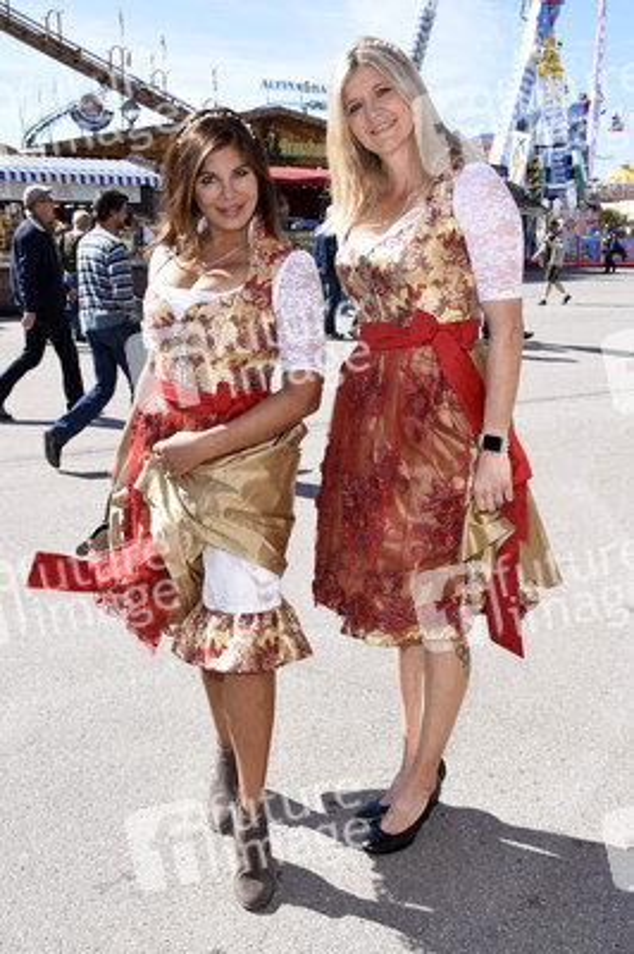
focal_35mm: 34
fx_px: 913
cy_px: 477
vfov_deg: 55.1
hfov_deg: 38.3
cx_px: 317
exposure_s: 1/160
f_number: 9
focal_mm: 23
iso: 160
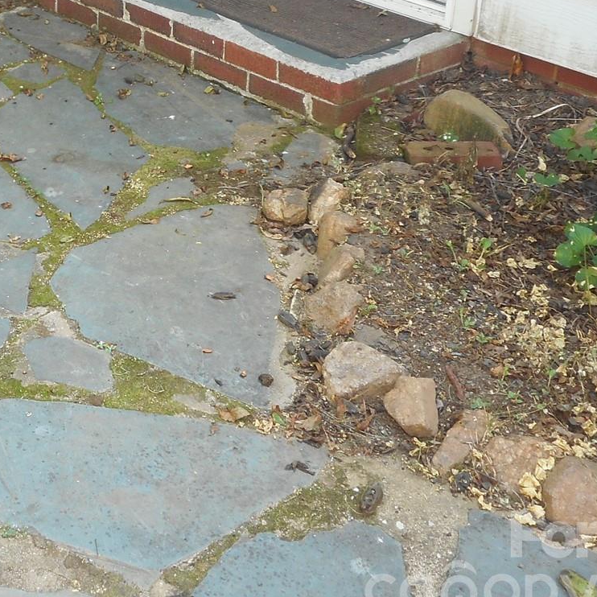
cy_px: 44
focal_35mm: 61
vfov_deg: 27.0
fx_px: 1190
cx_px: -4
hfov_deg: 26.6
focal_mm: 4.5
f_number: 3.7
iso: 80
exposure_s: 1/60
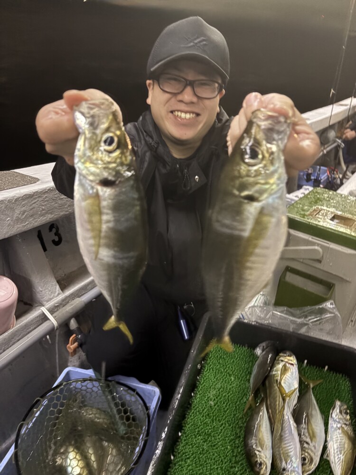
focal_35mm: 26
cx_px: 178
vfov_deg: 67.3
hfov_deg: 53.1
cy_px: 238
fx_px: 357
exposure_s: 1/26
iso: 1000
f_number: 1.6
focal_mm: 5.96
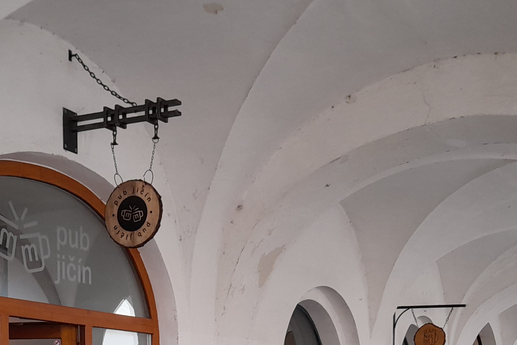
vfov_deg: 19.8
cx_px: 179
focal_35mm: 64
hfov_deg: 31.2
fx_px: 919
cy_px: 428
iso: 100
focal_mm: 4.6
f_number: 2
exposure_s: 1/50
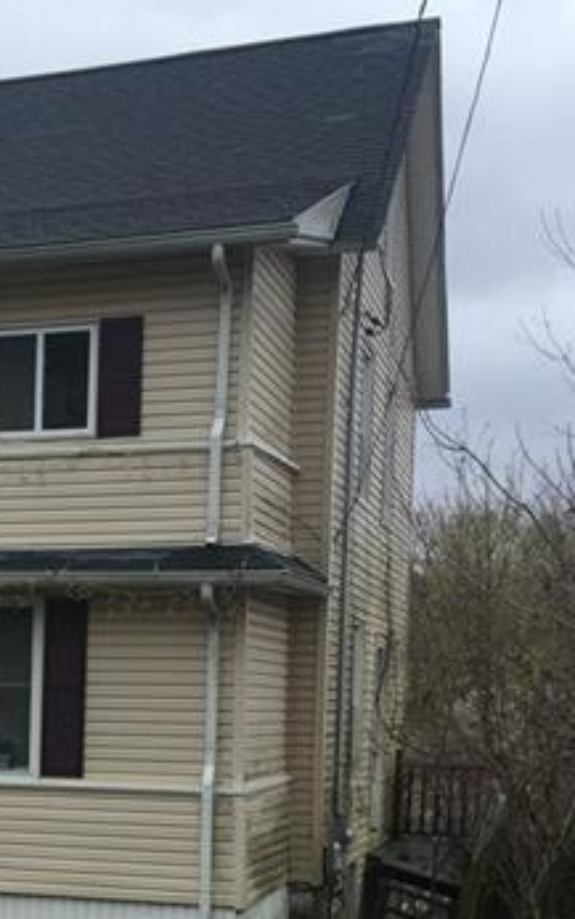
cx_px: -125
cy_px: 816
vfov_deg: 29.1
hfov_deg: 18.1
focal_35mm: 68
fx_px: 1704
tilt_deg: -2.8
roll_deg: -1.3
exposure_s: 1/964
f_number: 2.2
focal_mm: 4.15
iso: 32
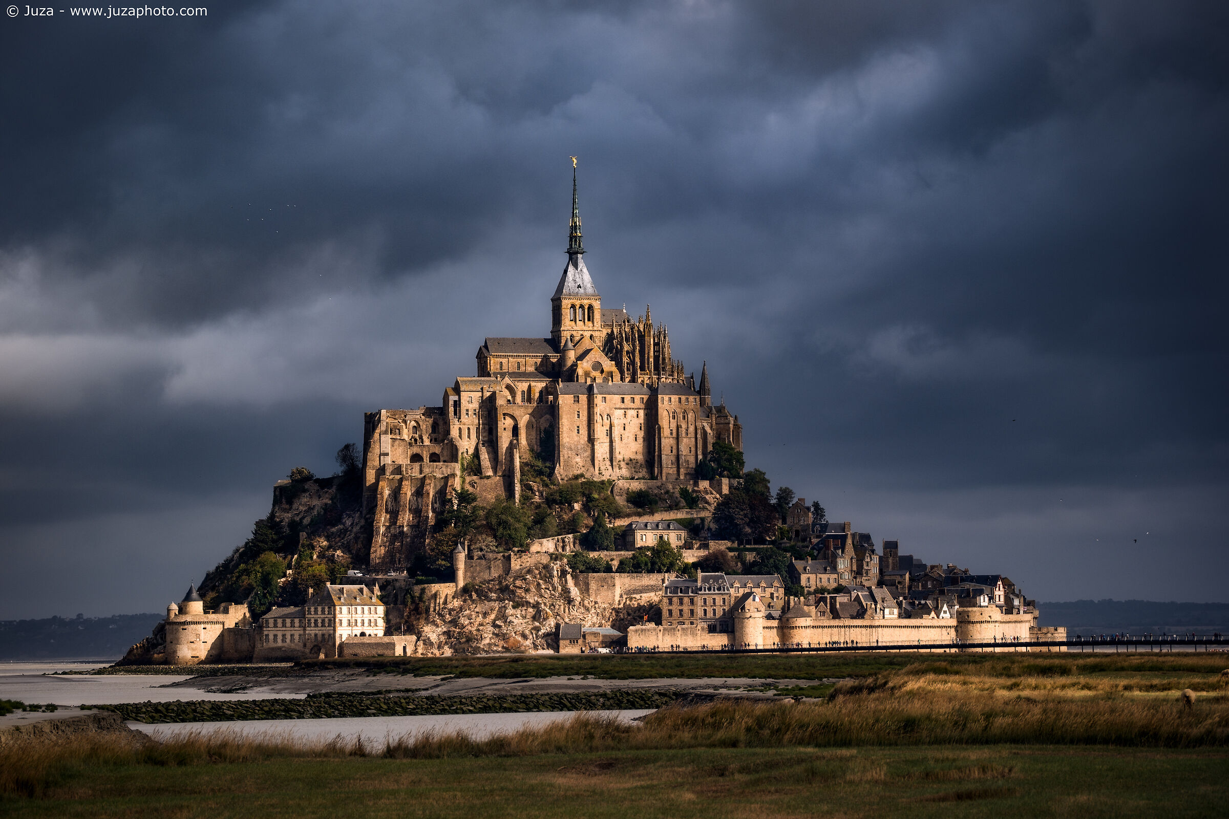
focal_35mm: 152
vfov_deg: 9.0
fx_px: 5189
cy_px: 410
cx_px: 614
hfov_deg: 13.5
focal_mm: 101.6
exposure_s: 1/480
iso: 125
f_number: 7.1
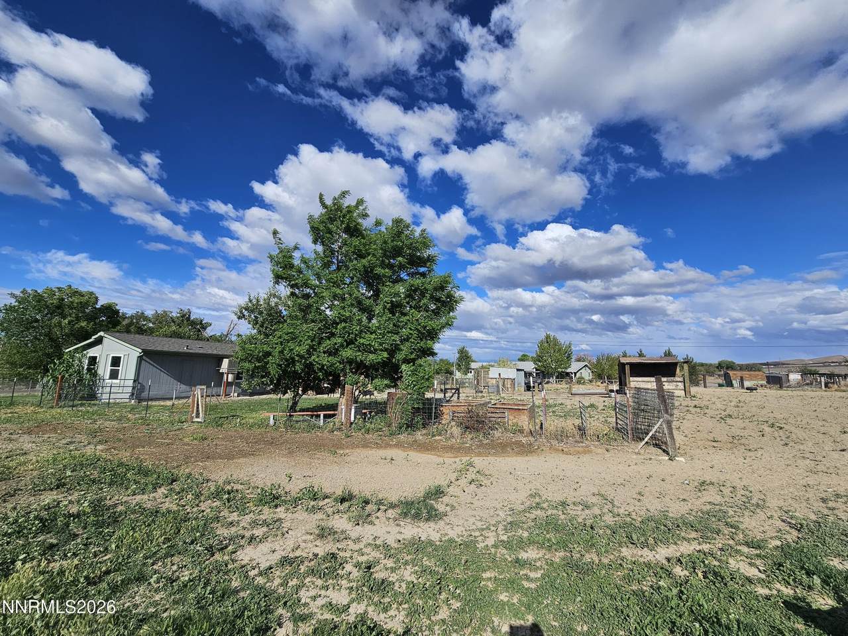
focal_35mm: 13
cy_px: 318
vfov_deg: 89.9
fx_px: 318
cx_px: 424
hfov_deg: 106.2
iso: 50
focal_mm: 2.2
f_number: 2.2
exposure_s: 1/4176
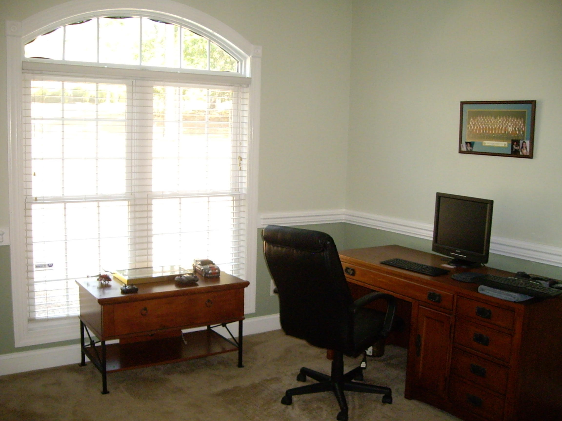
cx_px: 281
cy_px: 210
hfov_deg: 49.0
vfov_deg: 37.7
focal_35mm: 38
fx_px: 617
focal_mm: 6.2
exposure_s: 1/100
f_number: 2.7
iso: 400
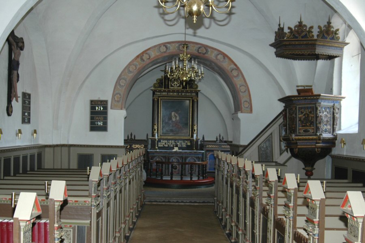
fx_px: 426
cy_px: 122
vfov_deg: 31.9
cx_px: 182
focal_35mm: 42
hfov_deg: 46.4
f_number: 4
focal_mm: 28
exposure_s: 1/60
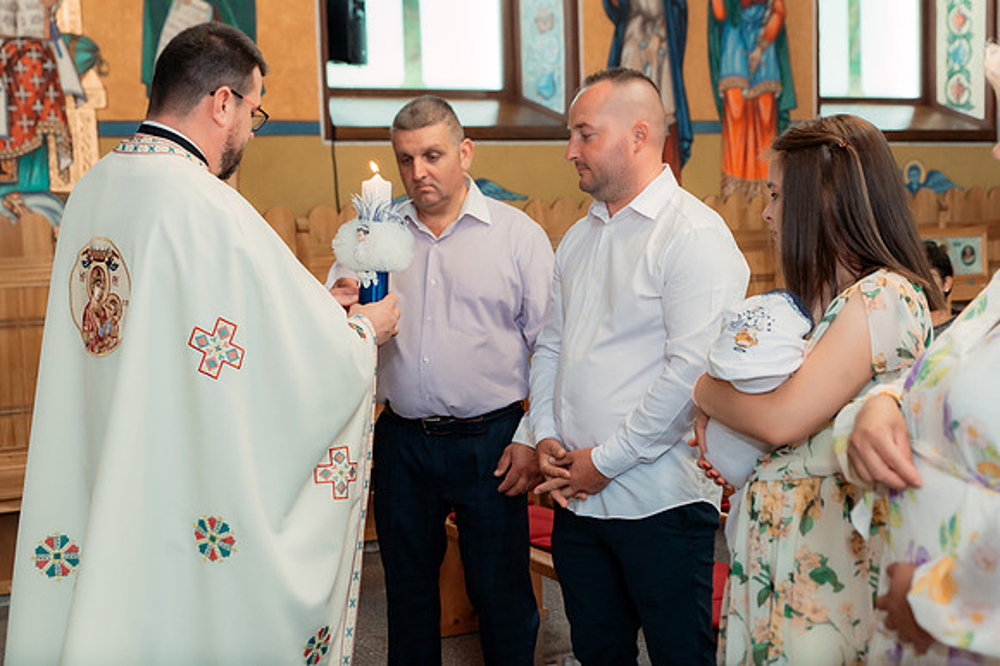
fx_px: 1402
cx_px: 451
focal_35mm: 50
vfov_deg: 26.7
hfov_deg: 39.2
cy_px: 300
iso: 2000
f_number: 3.5
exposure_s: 1/250
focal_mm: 46
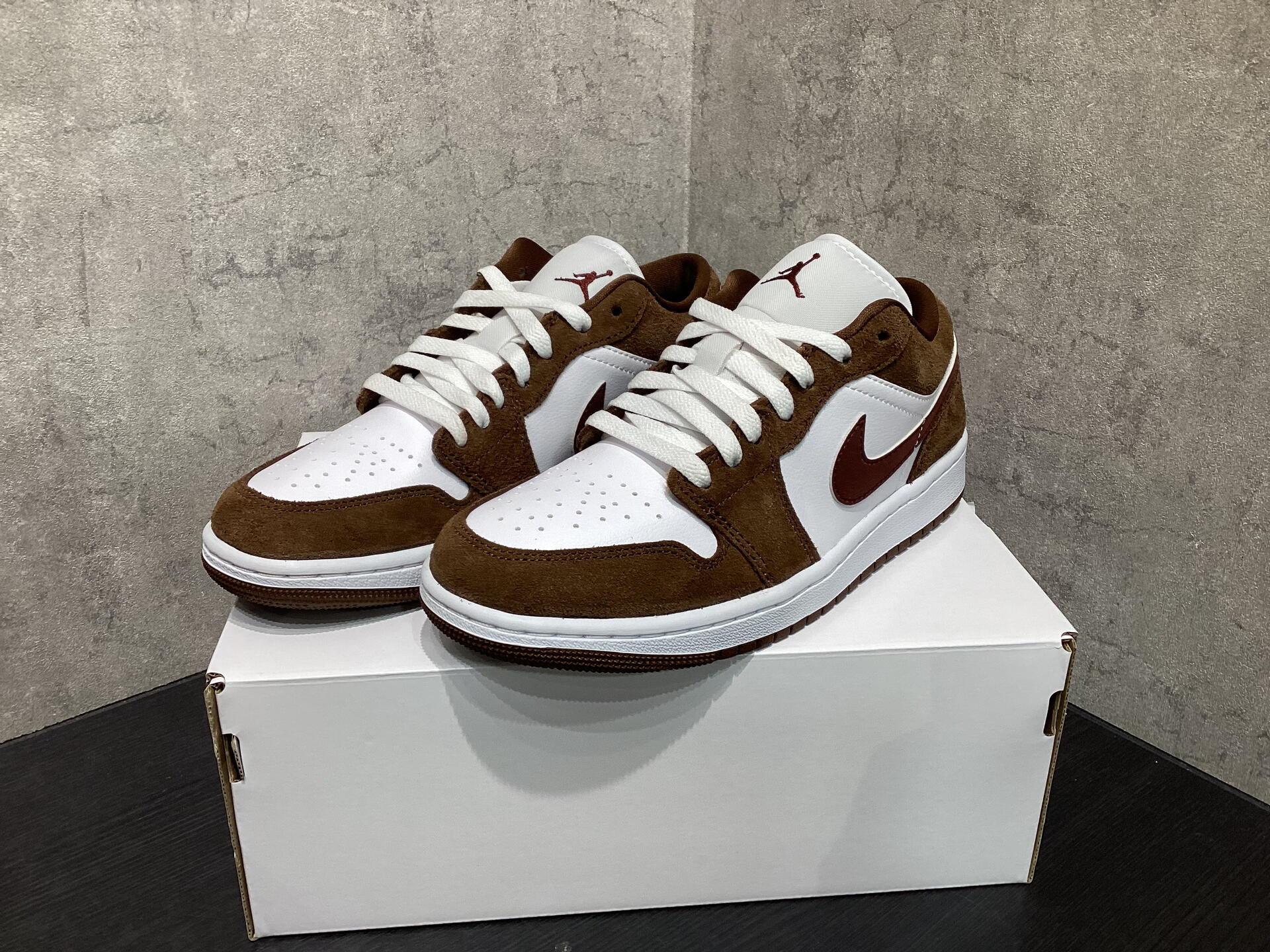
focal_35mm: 31
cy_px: 476
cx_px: 635
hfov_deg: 58.4
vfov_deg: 45.4
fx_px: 1137
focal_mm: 3.3
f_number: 2.4
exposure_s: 1/60
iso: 50
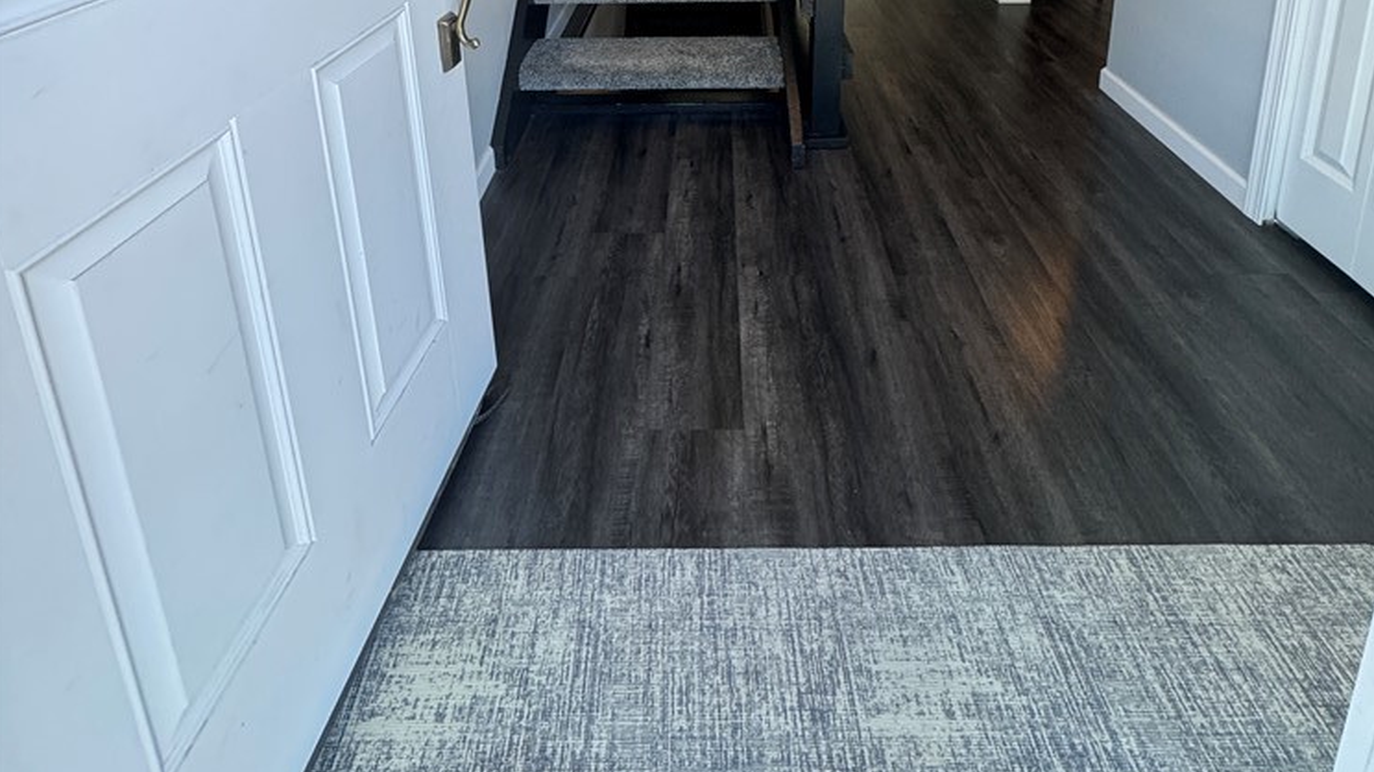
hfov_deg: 83.9
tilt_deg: -14.3
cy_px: -63
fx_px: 765
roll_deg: +2.5
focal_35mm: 21
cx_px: 698
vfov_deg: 42.8
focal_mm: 2.22
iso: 250
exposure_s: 1/120
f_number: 2.2
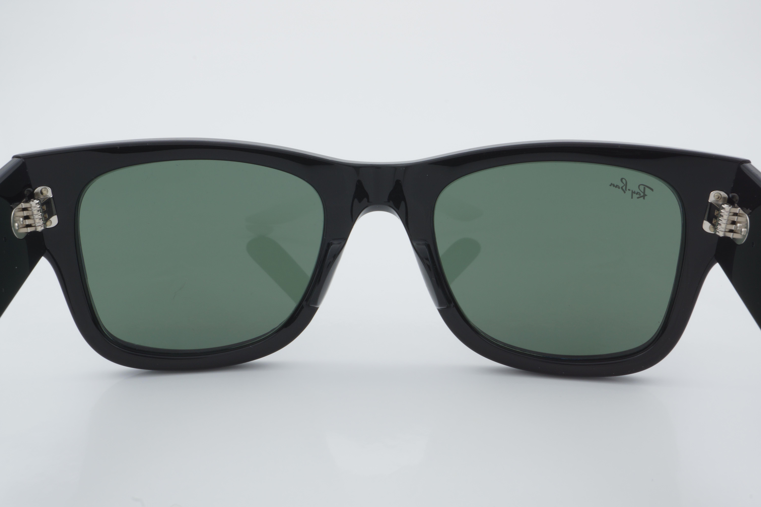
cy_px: 254
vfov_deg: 25.8
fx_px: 1110
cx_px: 380
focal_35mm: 52
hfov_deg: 37.9
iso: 100
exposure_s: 1/4
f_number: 29
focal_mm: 35
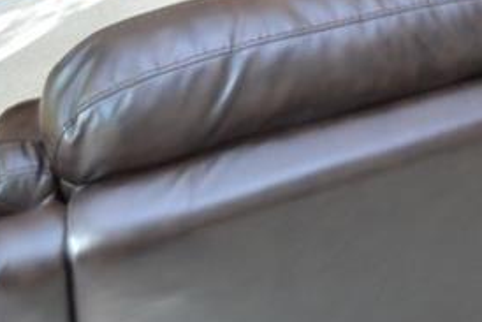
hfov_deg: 31.3
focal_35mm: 56
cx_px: 542
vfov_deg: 18.5
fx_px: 750
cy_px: -267
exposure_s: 1/20
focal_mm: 10
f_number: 3.5
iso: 320
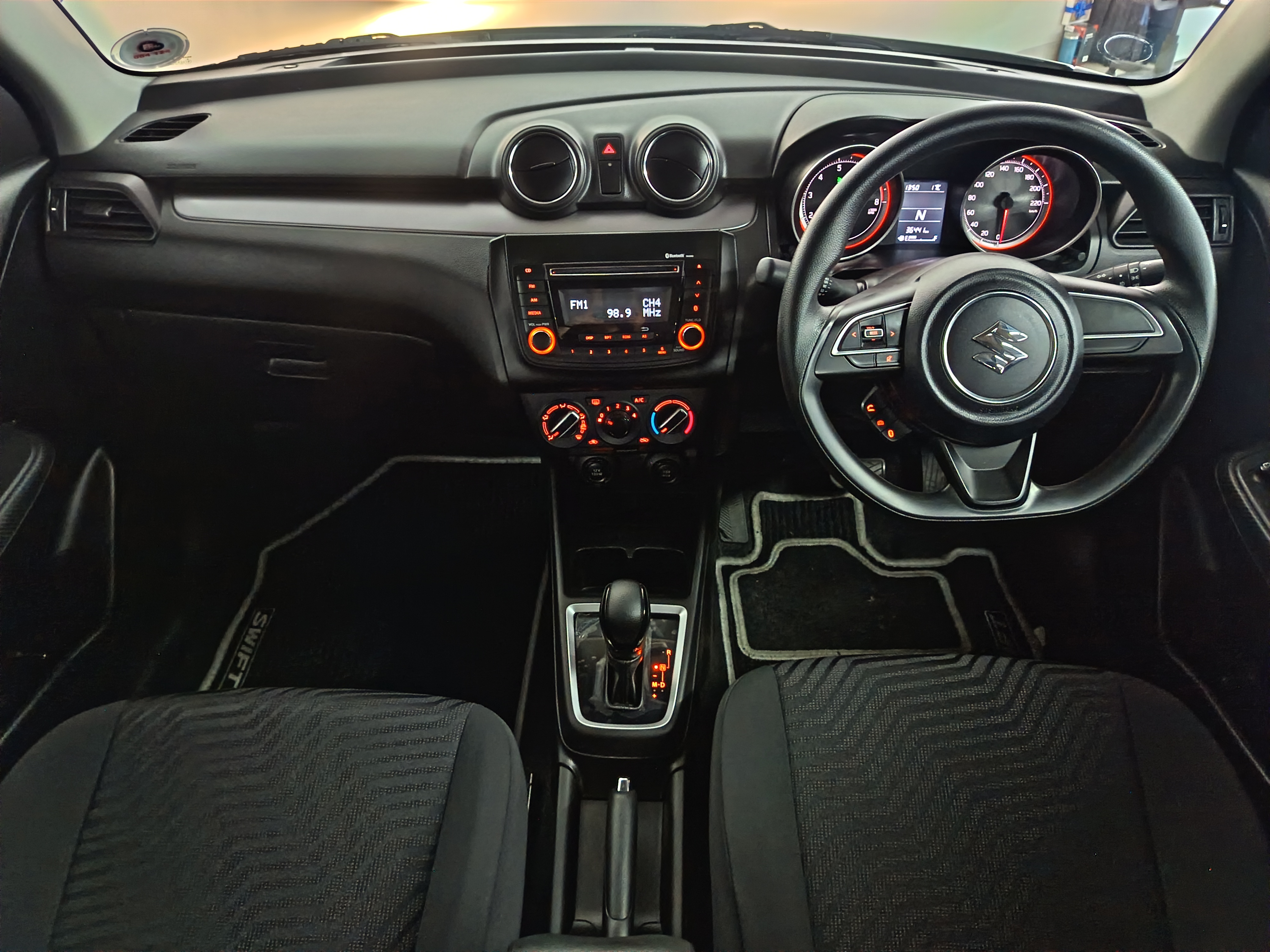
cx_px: 635
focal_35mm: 24
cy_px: 476
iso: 11856
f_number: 1.75
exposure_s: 1/20
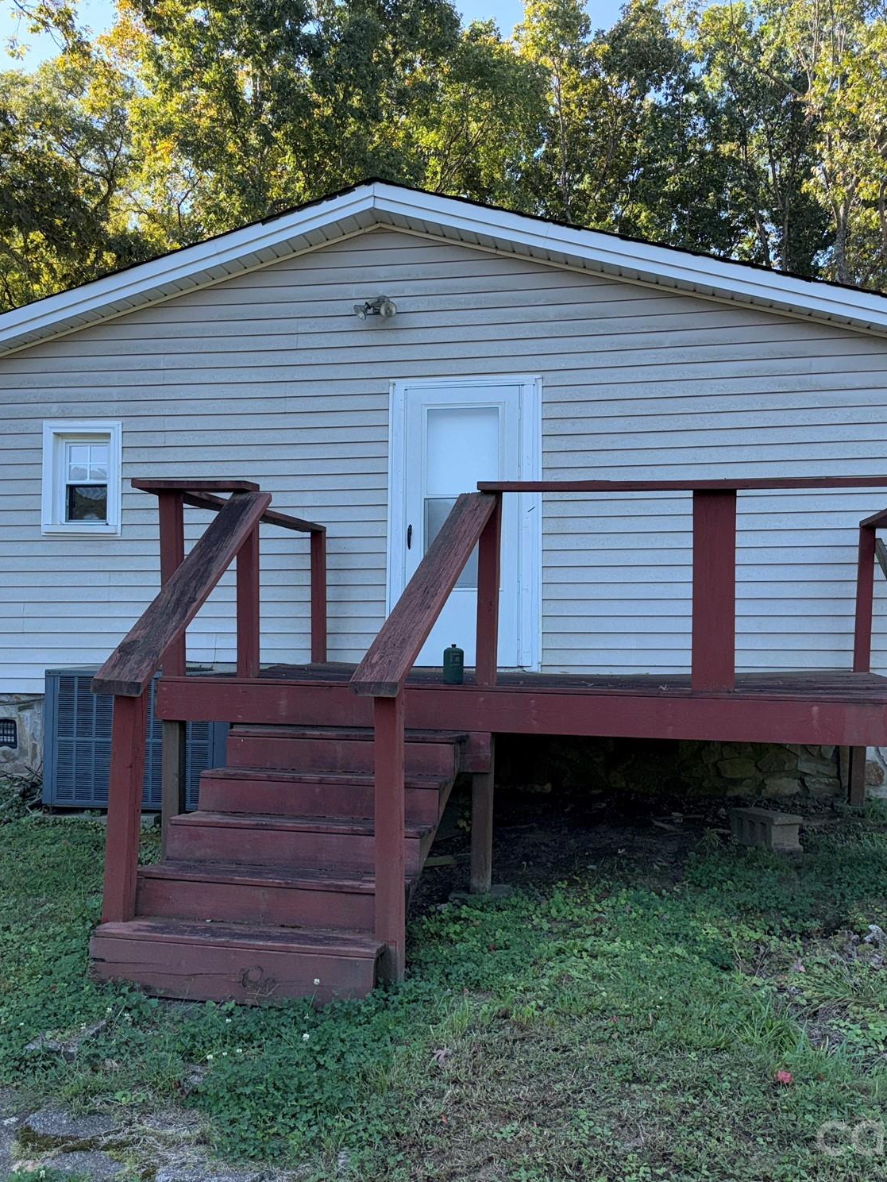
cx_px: 453
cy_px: 598
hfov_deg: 42.9
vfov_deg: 55.3
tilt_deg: +2.4
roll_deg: +0.2
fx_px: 1127
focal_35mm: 33
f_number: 1.78
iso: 50
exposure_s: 1/835
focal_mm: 6.76
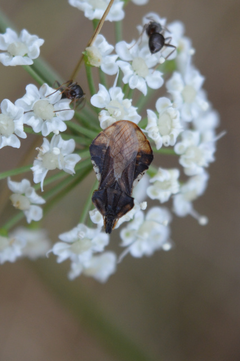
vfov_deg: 24.6
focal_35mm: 82
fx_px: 826
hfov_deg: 16.5
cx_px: 120
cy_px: 180
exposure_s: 1/125
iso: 280
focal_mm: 55
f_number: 8
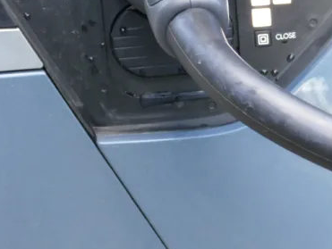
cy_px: -54
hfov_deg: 11.8
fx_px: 1603
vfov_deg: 8.8
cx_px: 198
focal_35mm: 167
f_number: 3.6
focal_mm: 22.94
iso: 1250
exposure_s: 1/80
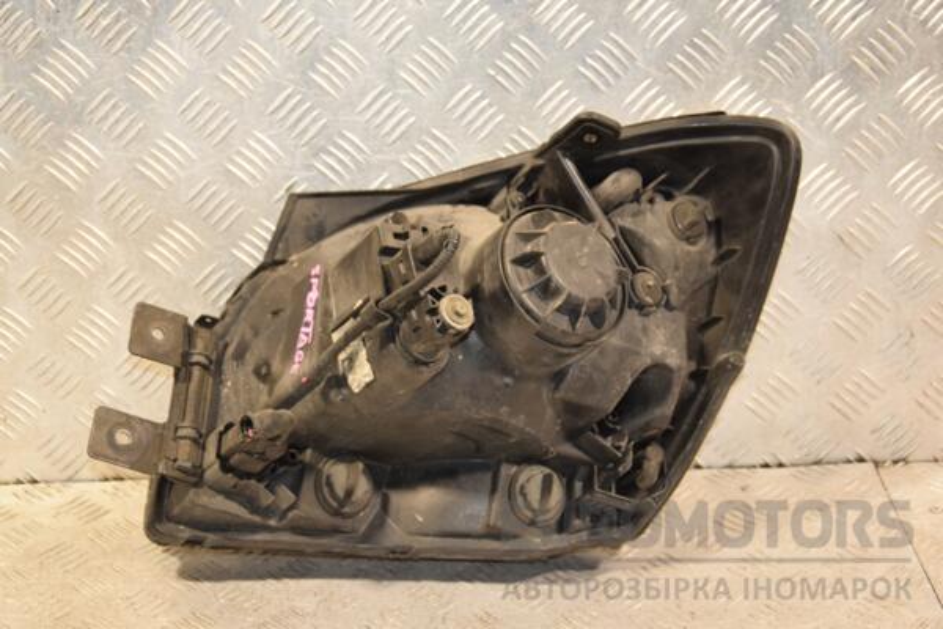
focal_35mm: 72
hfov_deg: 28.1
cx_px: 472
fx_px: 1886
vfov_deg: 18.9
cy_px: 314
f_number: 4.8
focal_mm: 48
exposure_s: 1/125
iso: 800
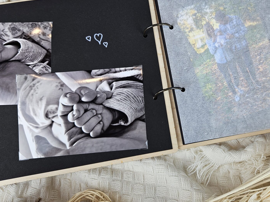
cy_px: 55
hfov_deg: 44.6
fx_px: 328
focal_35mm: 42
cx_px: 159
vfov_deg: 33.8
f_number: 1.8
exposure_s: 1/103
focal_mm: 5.4
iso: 25
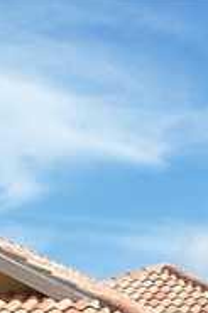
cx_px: 238
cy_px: 399
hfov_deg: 9.4
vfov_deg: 13.8
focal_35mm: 144
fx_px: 1250
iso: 80
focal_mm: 6.7
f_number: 4
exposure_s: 1/1000
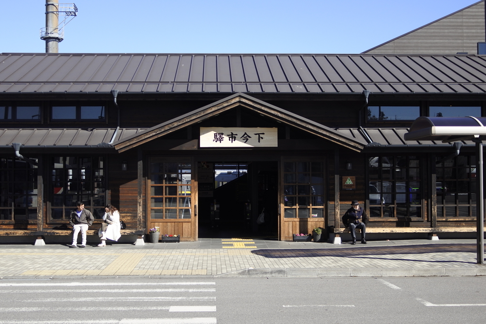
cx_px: 243
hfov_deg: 40.3
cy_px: 162
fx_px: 661
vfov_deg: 27.5
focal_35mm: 49
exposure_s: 1/3200
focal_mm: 18.5
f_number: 1.8
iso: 160
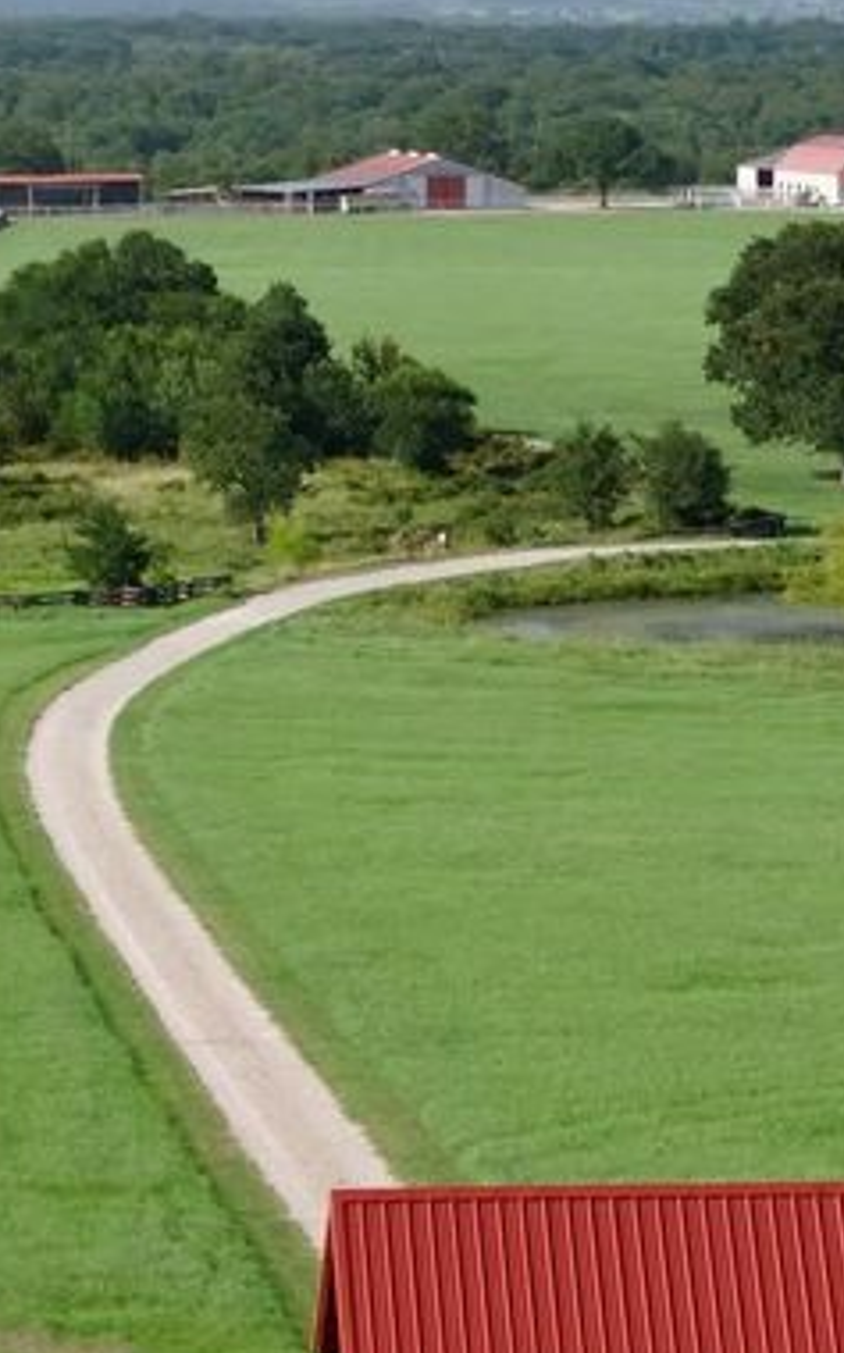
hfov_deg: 6.5
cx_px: 645
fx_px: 7372
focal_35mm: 200
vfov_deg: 10.5
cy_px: 1059
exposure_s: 1/30
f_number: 2.8
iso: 100
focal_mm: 19.35
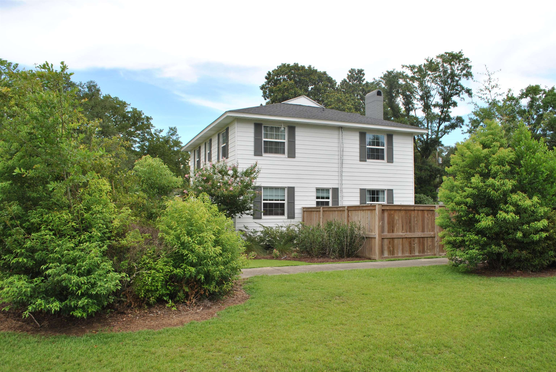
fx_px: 417
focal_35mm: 27
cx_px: 278
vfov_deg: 48.0
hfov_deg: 67.3
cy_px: 186
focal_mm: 18
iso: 100
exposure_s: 1/200
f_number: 7.1
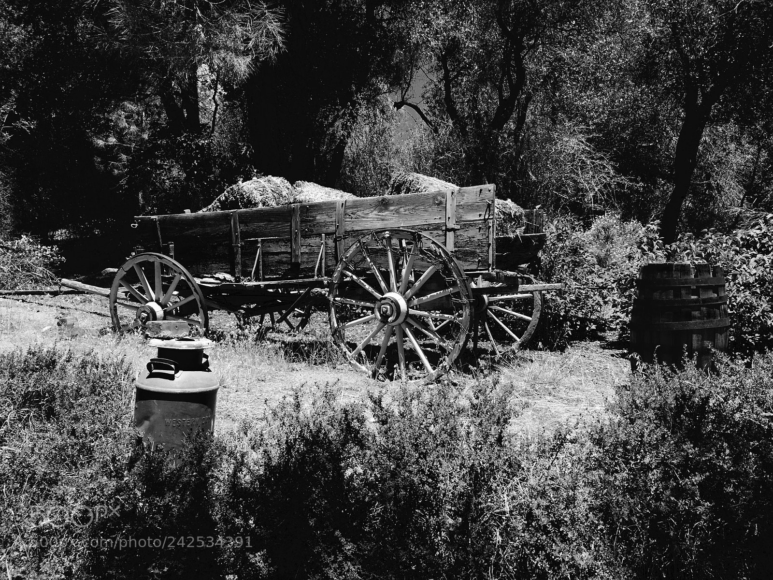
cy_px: 290
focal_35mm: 29
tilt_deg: +1.4
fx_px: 648
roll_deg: +0.9
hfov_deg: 61.7
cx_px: 386
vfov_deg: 48.2
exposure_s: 1/1014
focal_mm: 4.15
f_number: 2.2
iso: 32
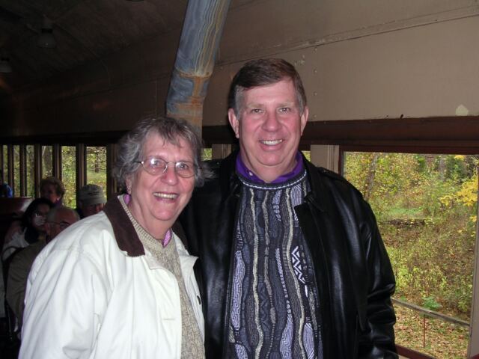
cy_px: 180
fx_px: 526
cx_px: 240
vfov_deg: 37.7
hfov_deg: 49.0
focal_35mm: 38
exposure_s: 1/60.1
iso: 100
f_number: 2.8
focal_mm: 5.8
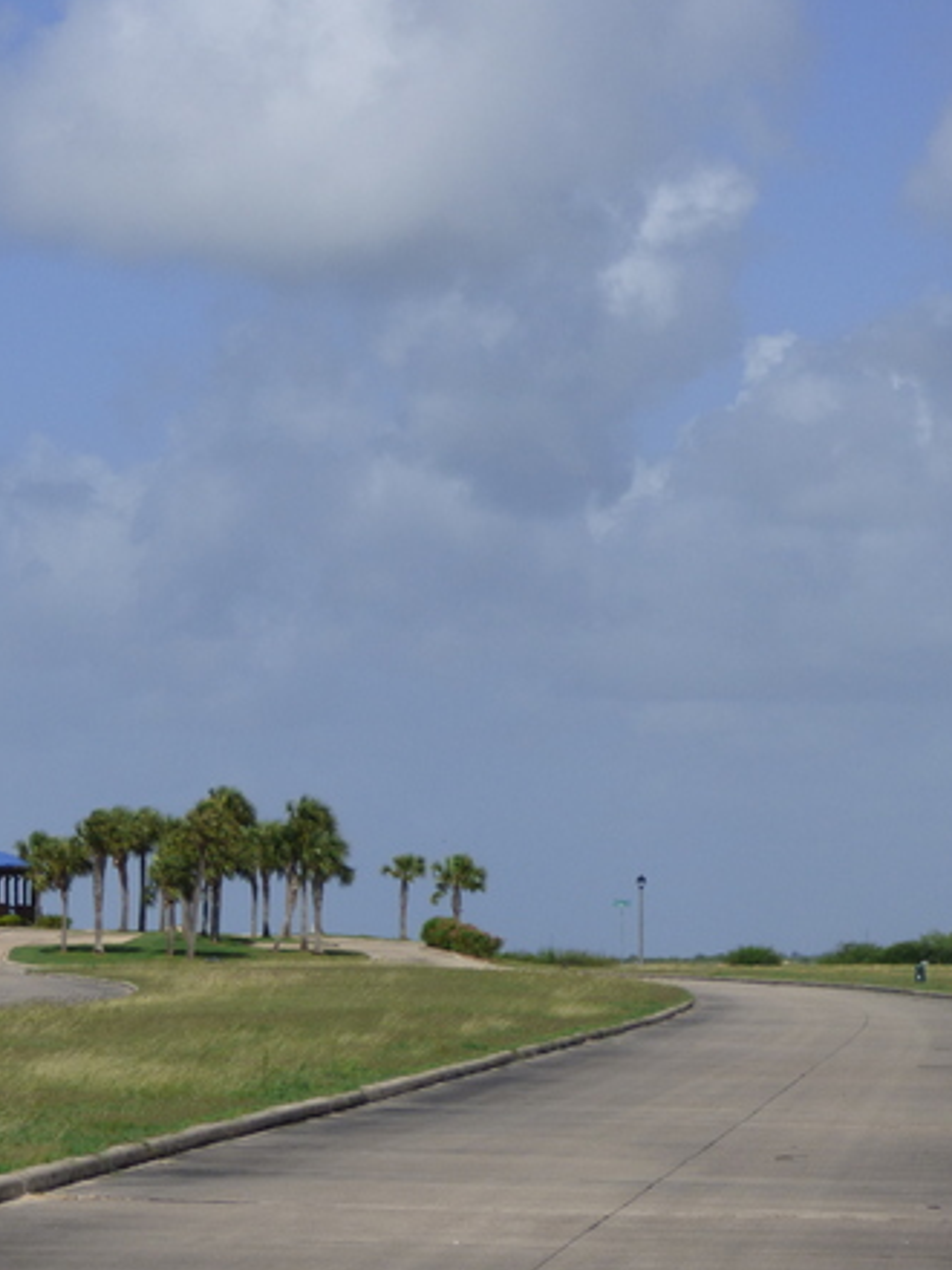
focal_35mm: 166
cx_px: 297
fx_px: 6087
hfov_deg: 8.9
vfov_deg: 11.9
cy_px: 655
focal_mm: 18.72
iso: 100
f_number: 4.9
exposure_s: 1/1000
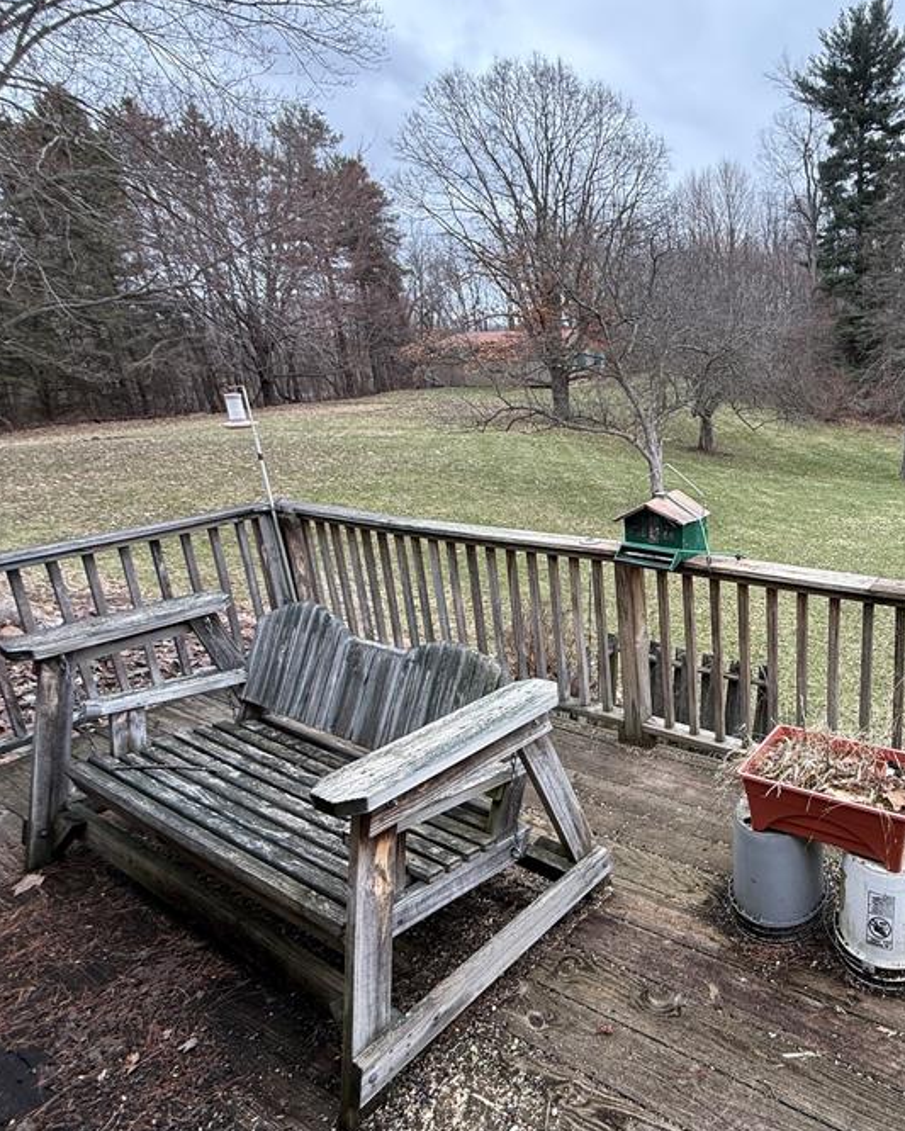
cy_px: 543
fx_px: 703
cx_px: 778
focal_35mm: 21
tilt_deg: -14.7
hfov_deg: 58.2
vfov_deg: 77.6
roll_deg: +0.5
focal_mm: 2.22
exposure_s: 1/344
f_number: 2.2
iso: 50
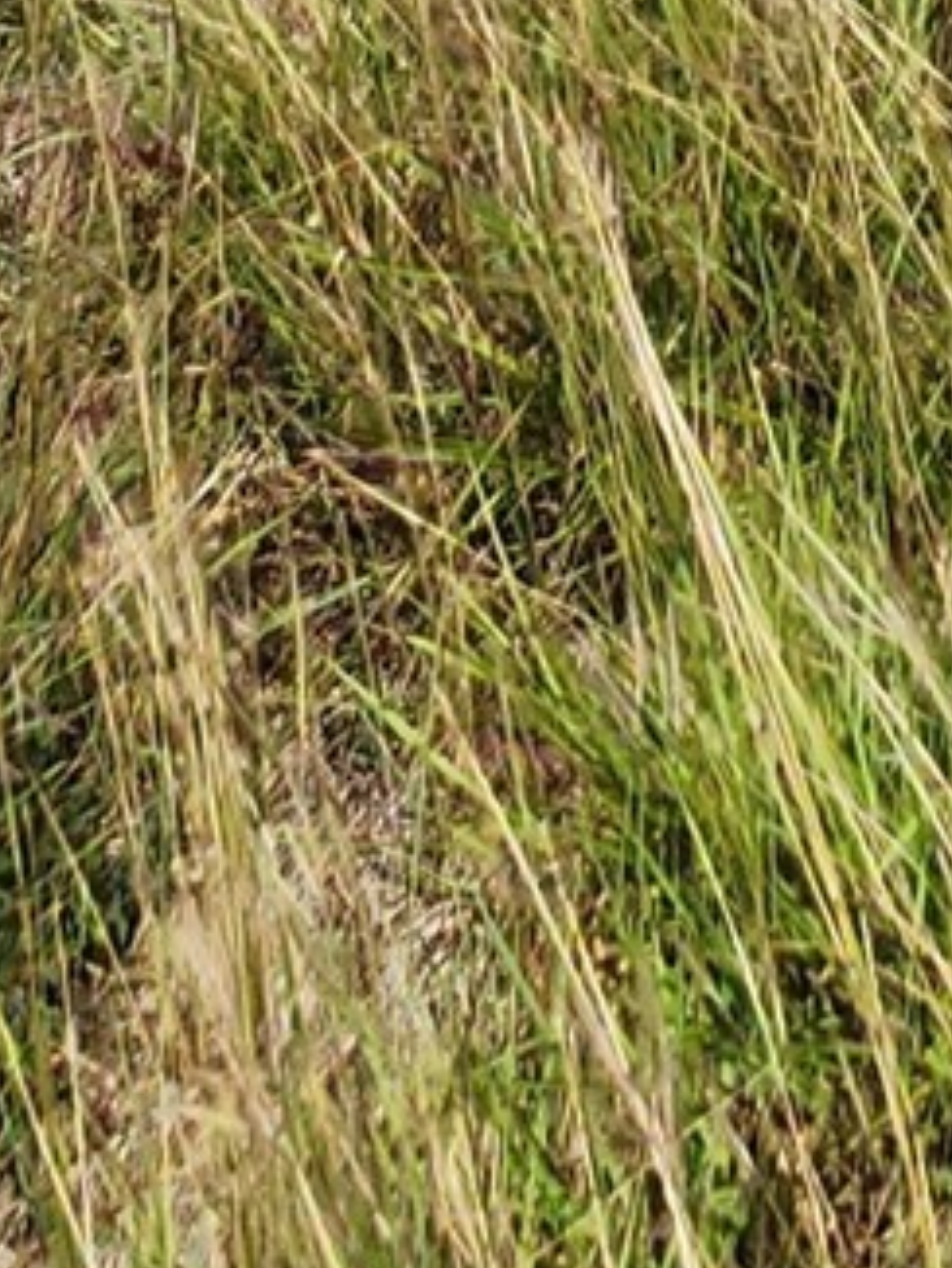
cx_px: 1202
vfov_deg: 11.6
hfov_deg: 17.0
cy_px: -2530
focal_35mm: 82
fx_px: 3005
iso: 50
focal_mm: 2.2
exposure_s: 1/3333
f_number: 2.2
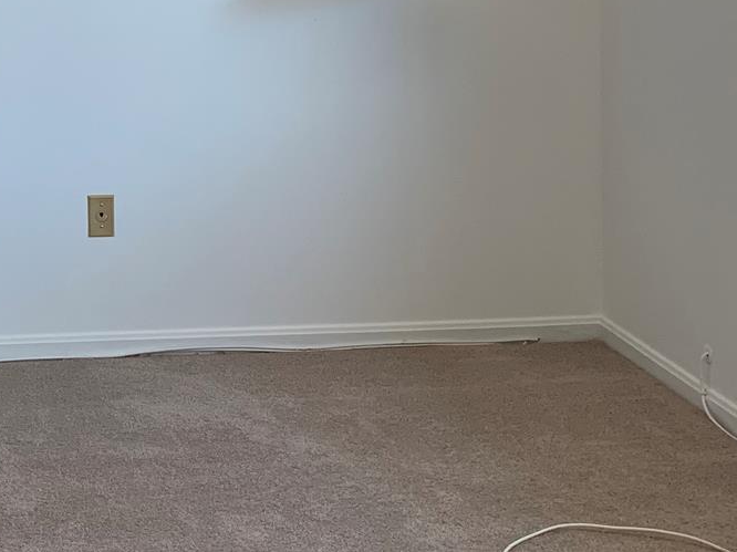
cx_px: -69
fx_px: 1703
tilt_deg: -3.9
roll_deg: +1.8
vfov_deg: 17.7
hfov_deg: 23.0
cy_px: -64
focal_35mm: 80
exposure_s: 1/86
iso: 100
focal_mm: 4.25
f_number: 1.8
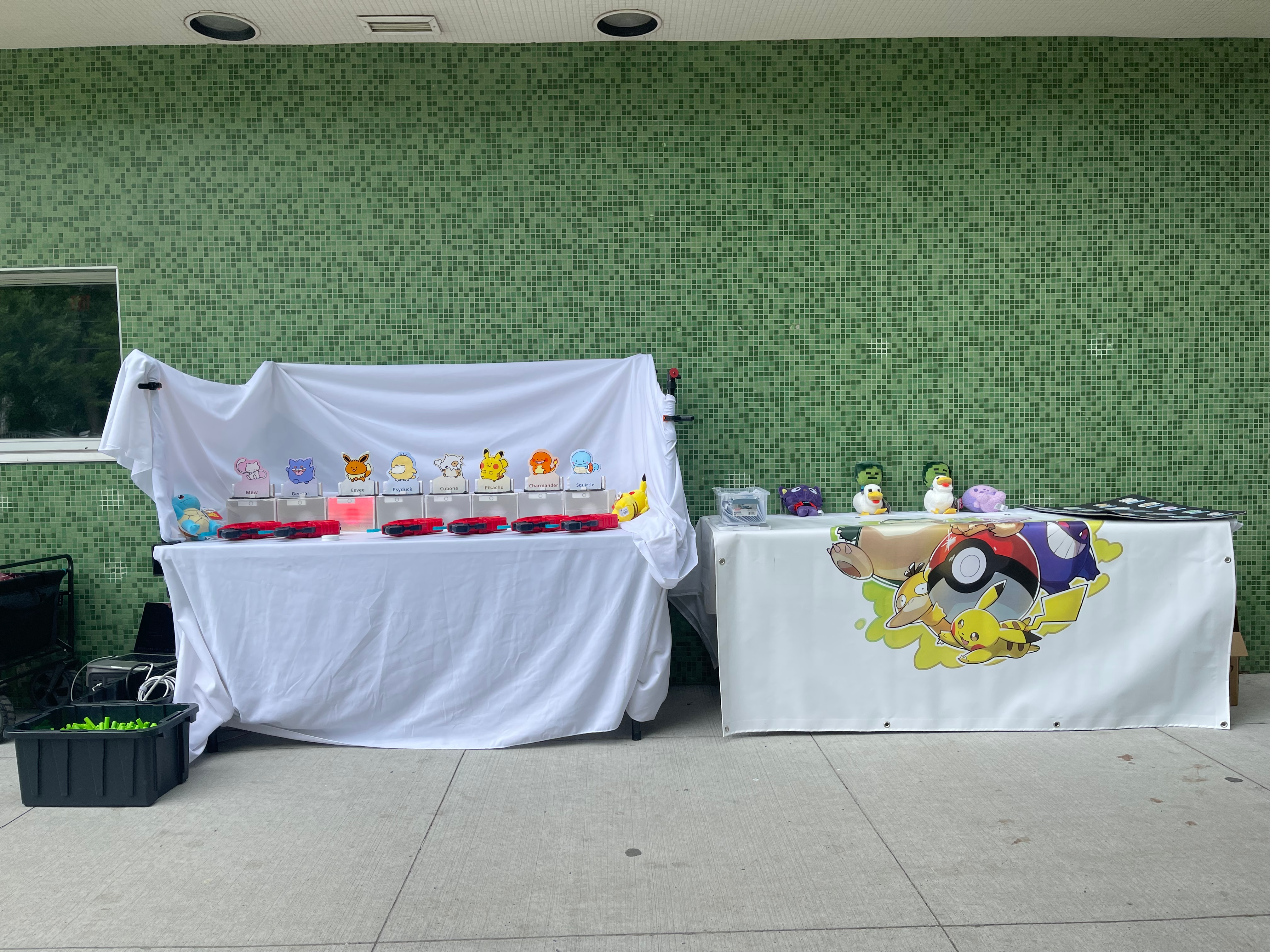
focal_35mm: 25
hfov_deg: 69.4
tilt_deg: -3.3
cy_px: 476
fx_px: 917
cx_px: 635
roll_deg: +0.7
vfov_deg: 54.9
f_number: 1.6
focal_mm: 5.1
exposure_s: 1/1175
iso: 32
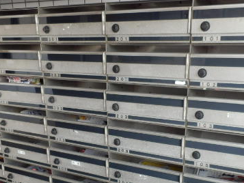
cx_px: 128
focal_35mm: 43
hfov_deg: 43.8
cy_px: 137
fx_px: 303
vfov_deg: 33.0
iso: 160
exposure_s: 1/30
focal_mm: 4.2
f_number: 3
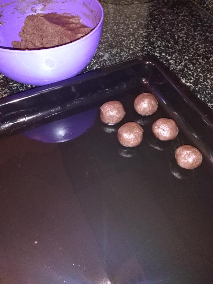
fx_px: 213
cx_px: 106
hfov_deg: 53.1
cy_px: 142
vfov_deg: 67.3
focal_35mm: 26
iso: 1293
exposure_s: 1/18.9
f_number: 1.8
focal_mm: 3.6
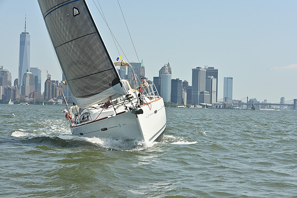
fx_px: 677
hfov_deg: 24.8
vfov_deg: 16.7
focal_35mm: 82
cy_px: 99
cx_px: 148
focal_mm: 82
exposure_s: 1/1250
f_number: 8
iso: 320
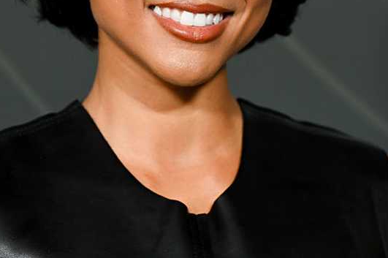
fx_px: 3069
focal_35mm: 285
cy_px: -12
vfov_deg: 4.8
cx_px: 180
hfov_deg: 7.2
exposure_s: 1/320
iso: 1250
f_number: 3.2
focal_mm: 135
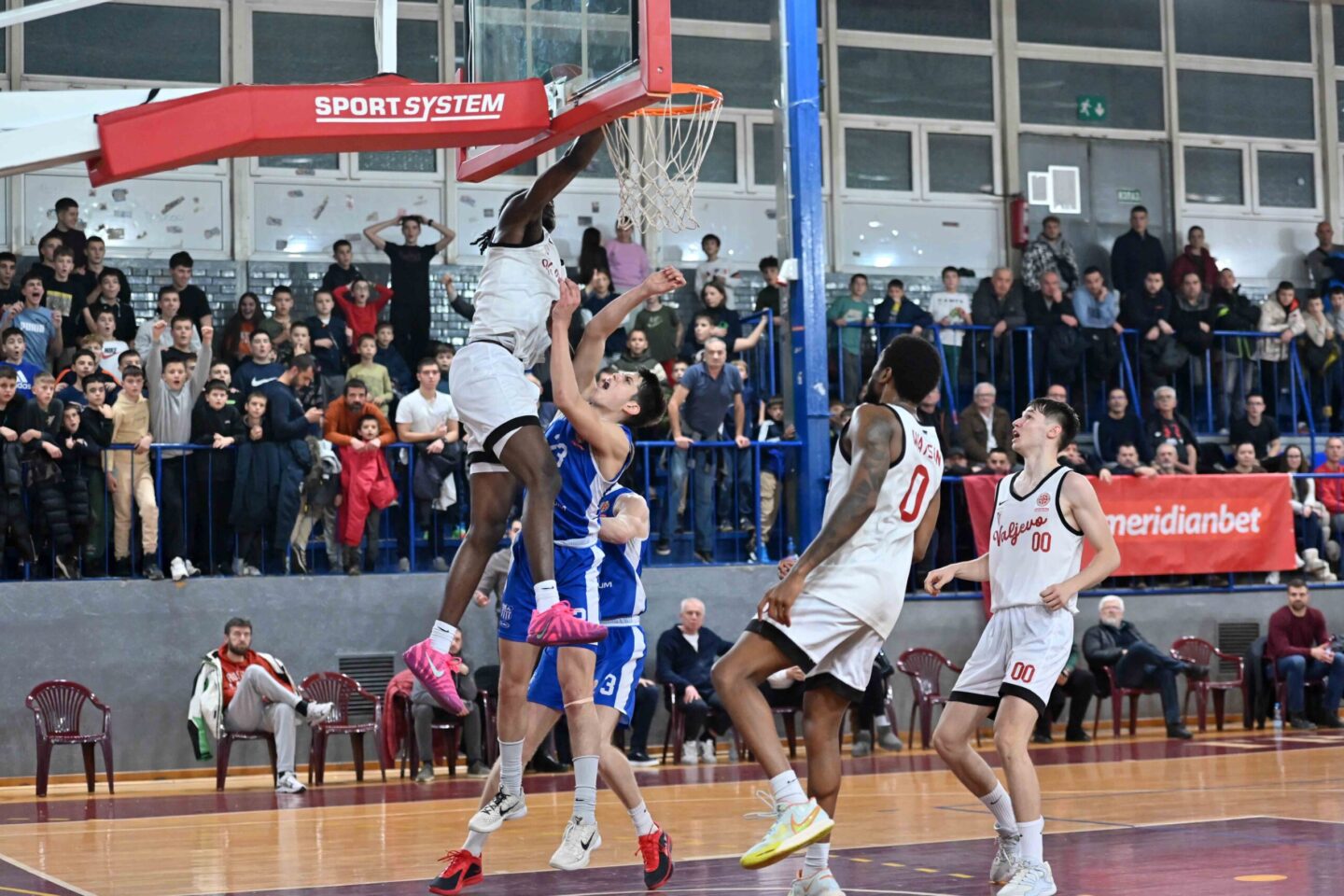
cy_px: 448
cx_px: 672
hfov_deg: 28.8
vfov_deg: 19.5
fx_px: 2613
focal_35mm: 70
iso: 5000
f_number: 2.8
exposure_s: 1/1250
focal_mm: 70
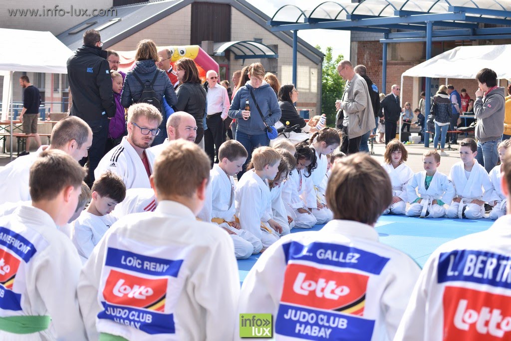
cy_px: 170
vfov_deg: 18.2
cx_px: 256
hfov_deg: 27.0
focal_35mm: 75
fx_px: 1065
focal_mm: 50
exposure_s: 1/500
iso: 100
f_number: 4.5
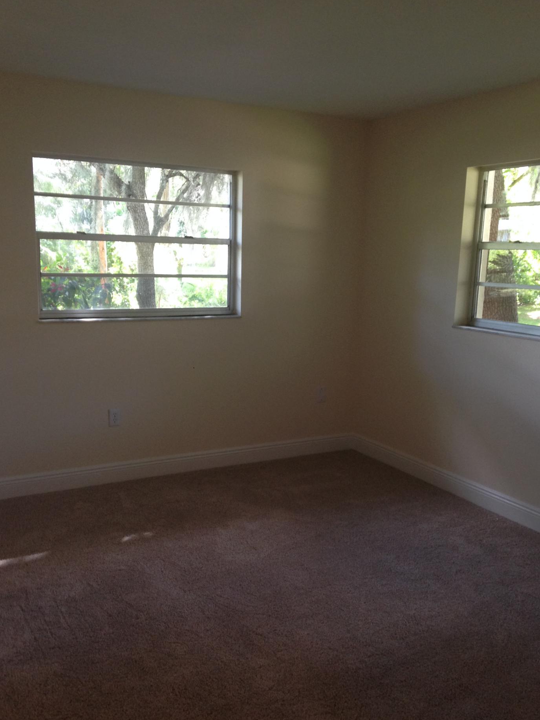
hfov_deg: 39.7
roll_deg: -2.1
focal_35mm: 36
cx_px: 269
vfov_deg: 51.3
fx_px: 749
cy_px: 387
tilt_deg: -9.1
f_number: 2.4
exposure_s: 1/20
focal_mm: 4.12
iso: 100
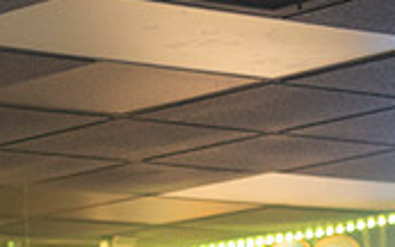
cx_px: 11
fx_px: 2540
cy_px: 94
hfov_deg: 8.8
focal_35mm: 236
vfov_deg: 5.6
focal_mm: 50
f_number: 2.8
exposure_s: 1/60
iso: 3200
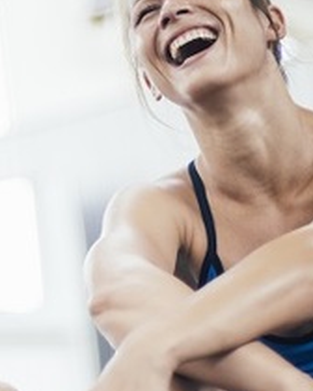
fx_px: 1783
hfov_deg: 9.9
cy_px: 296
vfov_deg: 12.5
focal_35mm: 154
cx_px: -17
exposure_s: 1/320
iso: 200
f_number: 1.4
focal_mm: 50
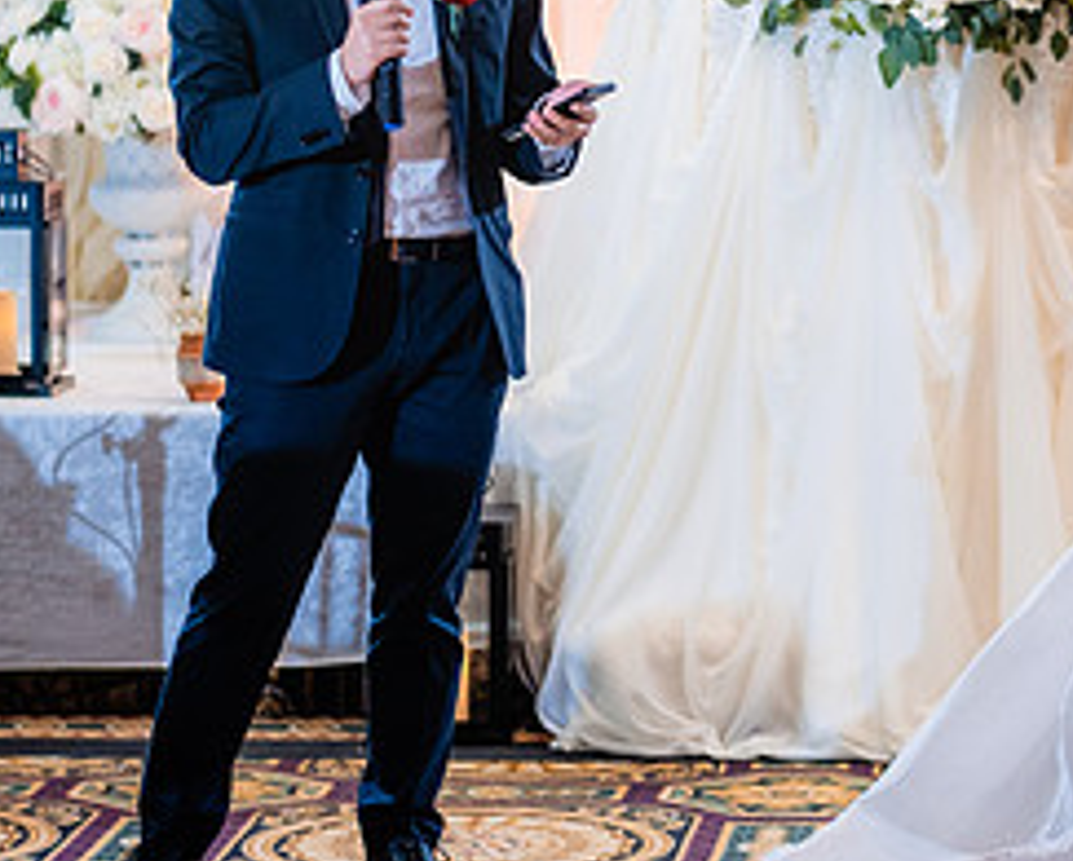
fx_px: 5977
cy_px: 272
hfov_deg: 10.2
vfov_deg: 8.2
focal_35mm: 188
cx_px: 888
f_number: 2
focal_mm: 56
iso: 640
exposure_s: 1/200
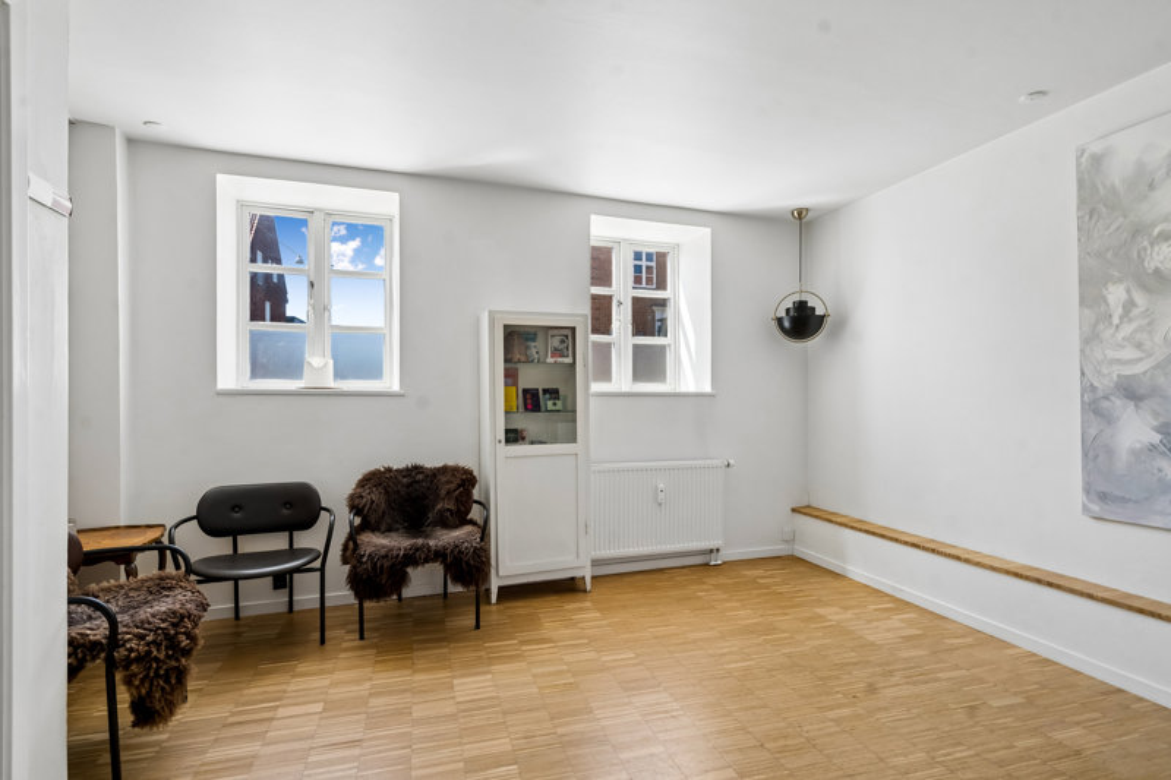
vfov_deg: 67.4
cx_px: 586
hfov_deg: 90.0
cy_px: 390
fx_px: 585
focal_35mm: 18
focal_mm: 18
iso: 800
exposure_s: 1/125
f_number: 7.1
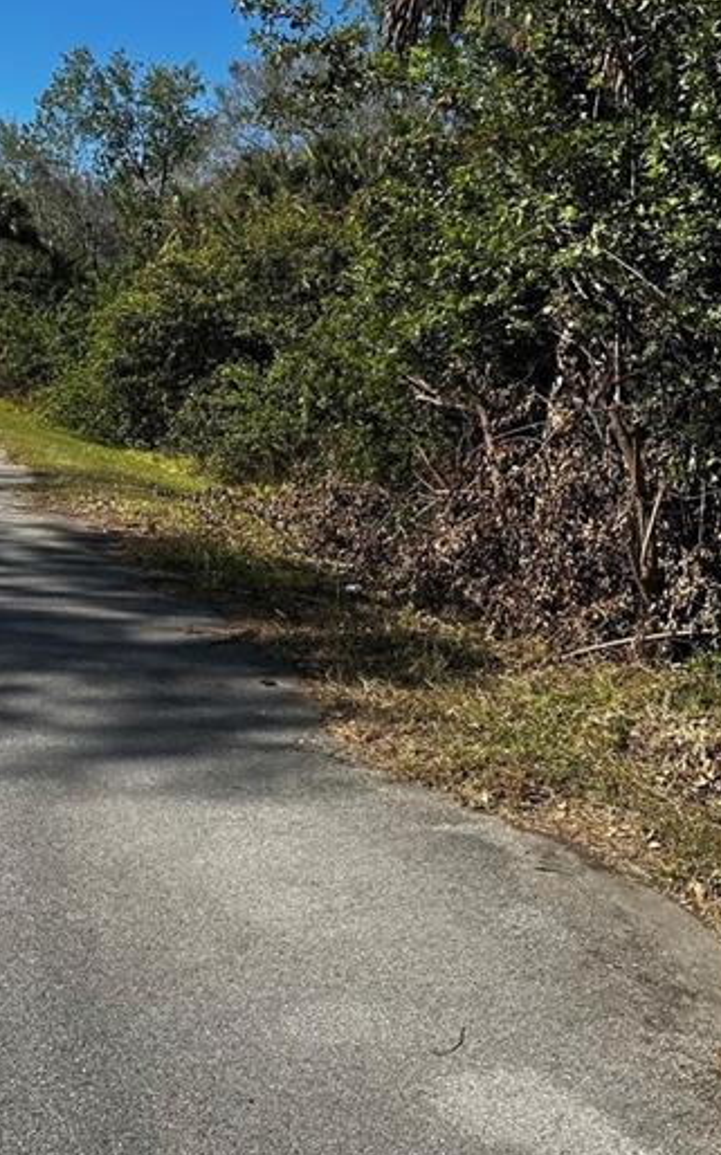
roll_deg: -5.9
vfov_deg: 51.5
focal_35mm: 38
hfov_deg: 33.5
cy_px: 555
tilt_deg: -5.5
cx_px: 391
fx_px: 1195
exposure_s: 1/3861
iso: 80
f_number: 1.78
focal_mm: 6.86
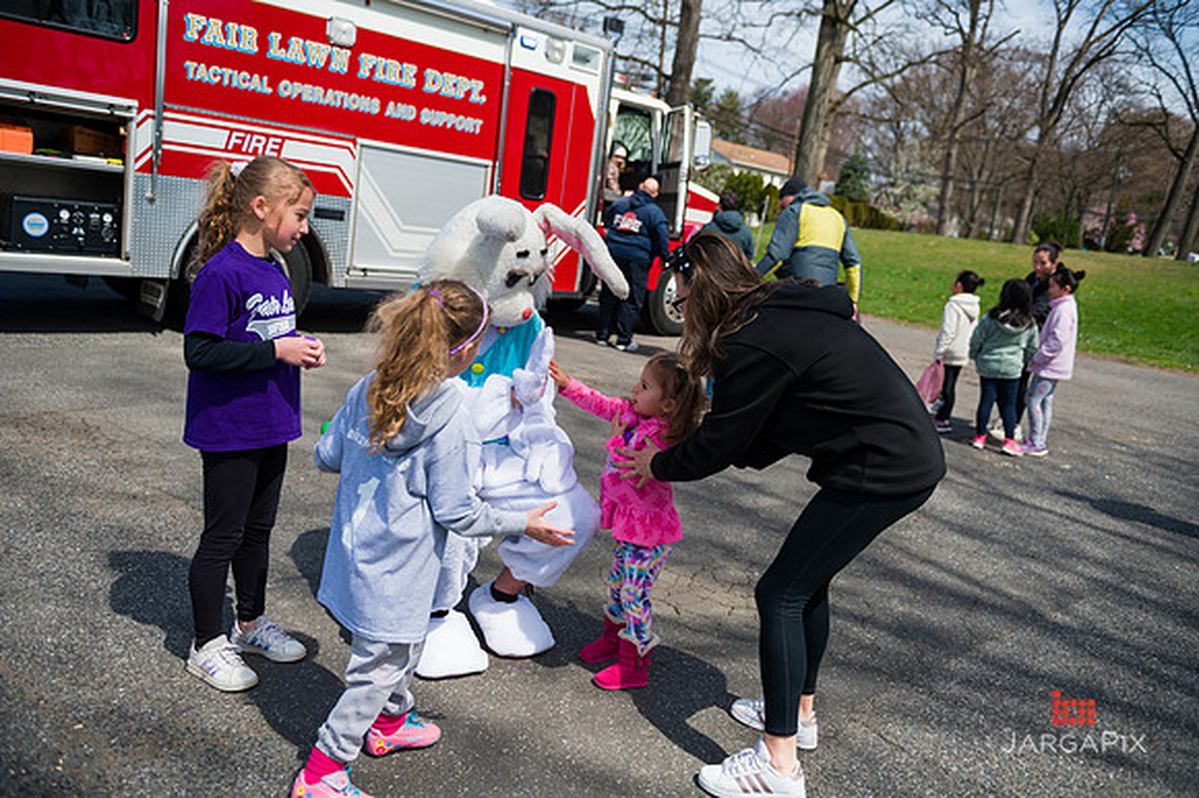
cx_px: 600
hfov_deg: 63.7
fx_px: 965
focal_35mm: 29
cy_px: 399
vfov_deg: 44.9
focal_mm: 29
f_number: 4
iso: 200
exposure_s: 1/4000
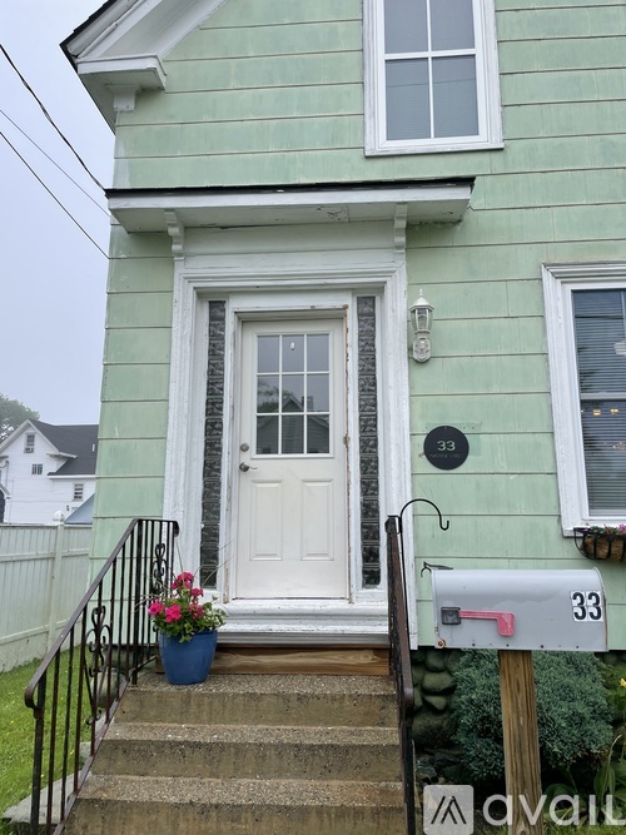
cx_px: 313
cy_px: 418
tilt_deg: +11.3
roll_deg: -0.8
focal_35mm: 26
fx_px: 627
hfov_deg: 53.0
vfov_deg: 67.3
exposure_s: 1/1006
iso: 32
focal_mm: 4.2
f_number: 1.6
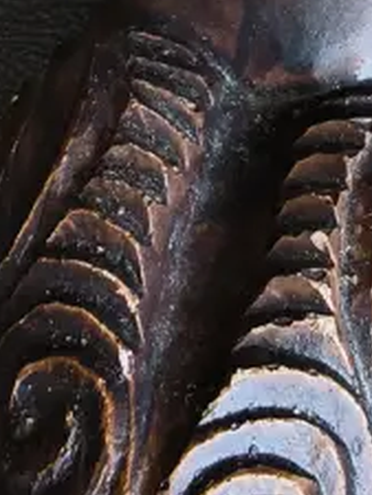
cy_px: -224
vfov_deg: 15.0
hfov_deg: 12.0
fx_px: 1761
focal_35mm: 123
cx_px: 125
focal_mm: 2.87
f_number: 2
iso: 80
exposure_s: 1/100
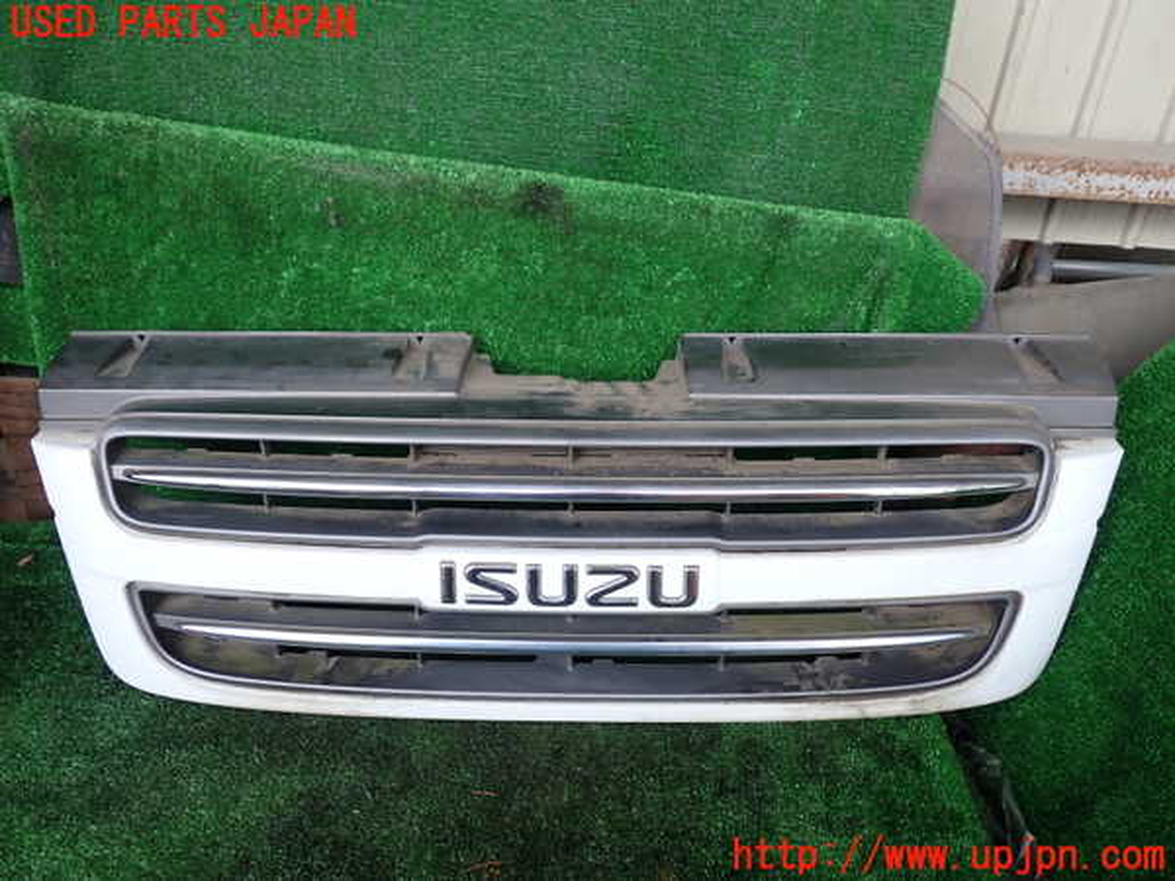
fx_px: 1018
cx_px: 588
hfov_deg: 60.0
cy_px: 440
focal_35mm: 30
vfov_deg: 46.8
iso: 125
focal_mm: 5.4
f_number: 2.3
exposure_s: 1/60
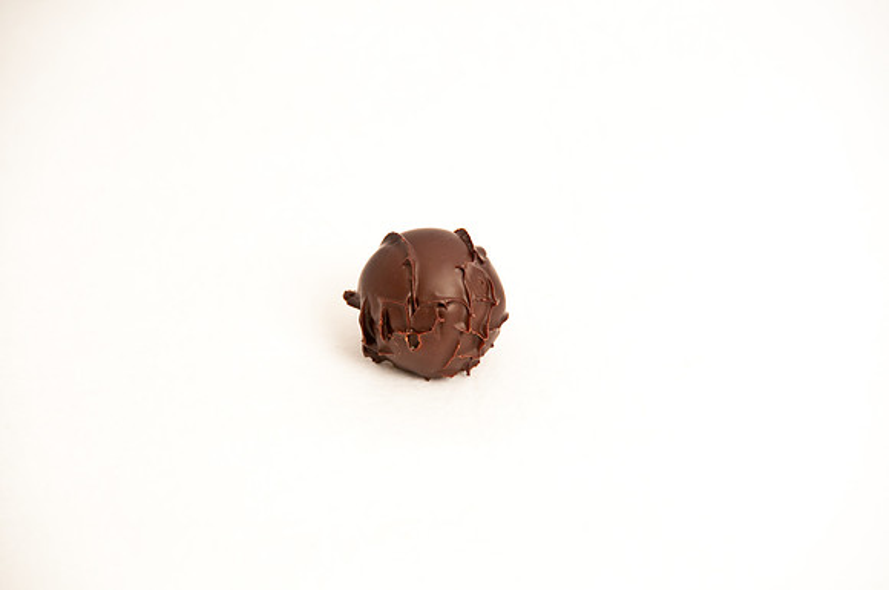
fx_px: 7398
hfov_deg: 6.9
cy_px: 295
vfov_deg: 4.6
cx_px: 444
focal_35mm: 300
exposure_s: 1/10
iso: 200
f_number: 5.6
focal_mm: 200
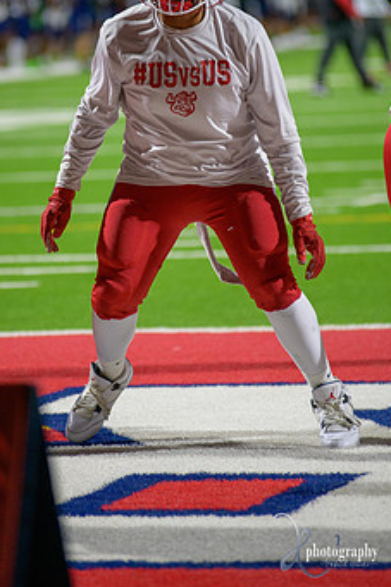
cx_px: 158
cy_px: 224
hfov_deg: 5.2
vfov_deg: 7.8
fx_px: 4305
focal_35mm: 264
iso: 1250
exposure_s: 1/250
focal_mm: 200
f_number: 2.8
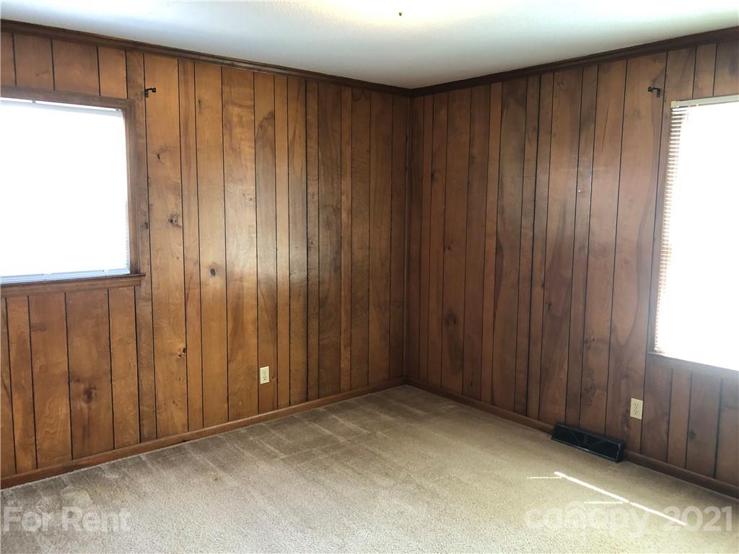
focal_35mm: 28
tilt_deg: -8.1
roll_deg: -0.5
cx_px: 370
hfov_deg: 63.4
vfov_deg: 49.7
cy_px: 277
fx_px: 598
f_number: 1.8
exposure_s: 1/15
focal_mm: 3.99
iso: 64
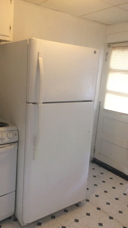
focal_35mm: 32
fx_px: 193
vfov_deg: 61.0
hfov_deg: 36.7
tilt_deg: -12.7
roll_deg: -4.4
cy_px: 114
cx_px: 55
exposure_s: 1/30
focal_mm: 4.15
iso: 125
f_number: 2.2
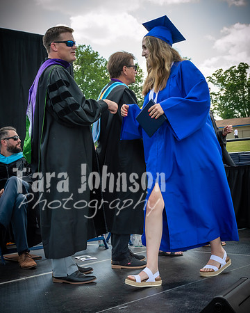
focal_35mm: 61
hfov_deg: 24.9
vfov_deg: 30.8
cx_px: 125
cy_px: 156
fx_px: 567
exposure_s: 1/200
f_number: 7.1
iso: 200
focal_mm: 29
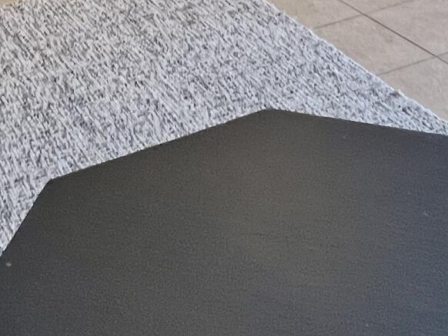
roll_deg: +0.9
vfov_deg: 17.4
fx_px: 867
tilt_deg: -7.5
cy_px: -286
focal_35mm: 67
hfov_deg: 28.5
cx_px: 108
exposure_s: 1/60
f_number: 1.8
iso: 160
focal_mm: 1.57
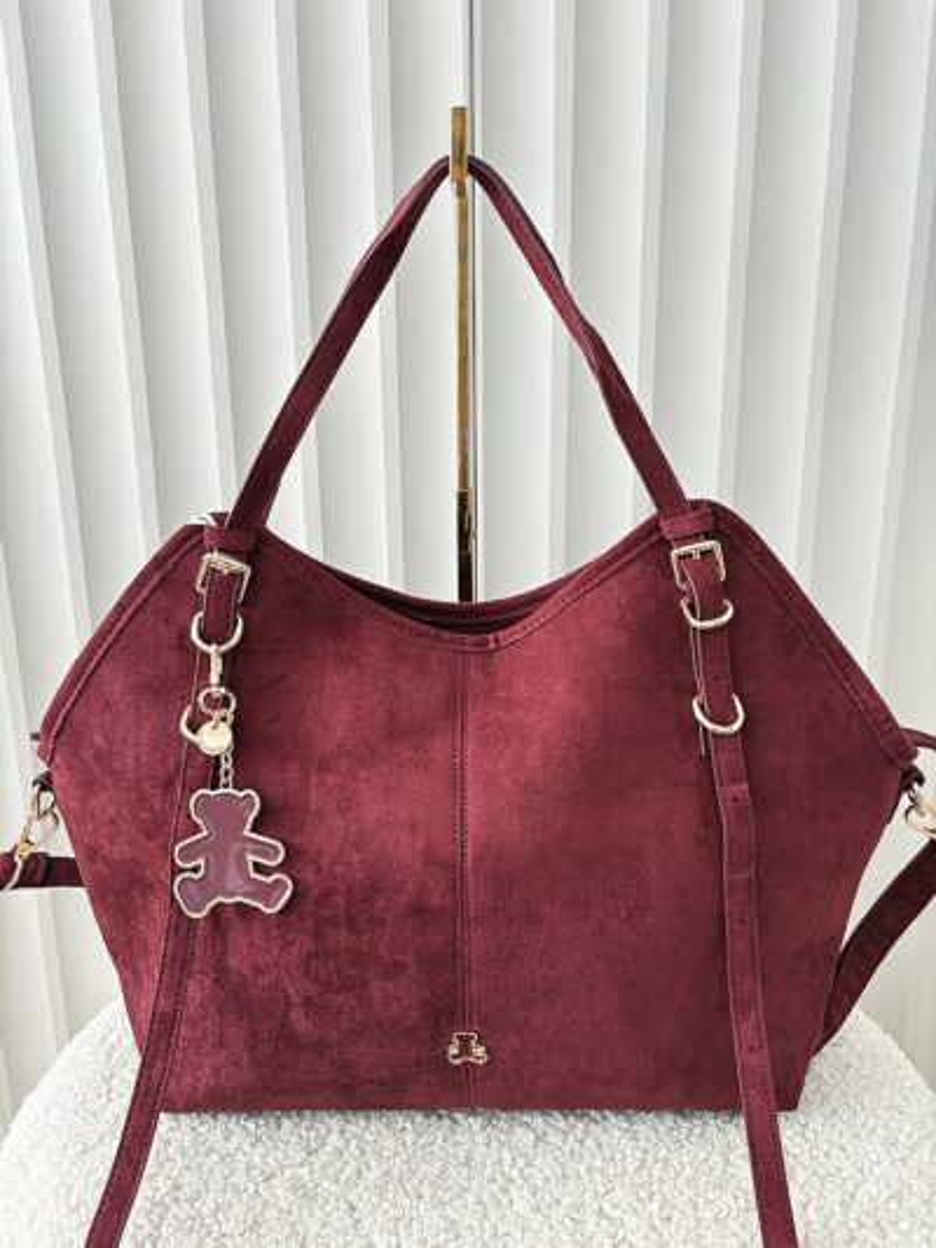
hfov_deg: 53.1
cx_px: 468
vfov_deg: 67.3
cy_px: 624
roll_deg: +0.1
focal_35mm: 26
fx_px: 937
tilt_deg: -13.2
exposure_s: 1/121
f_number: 1.6
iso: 125
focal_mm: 5.96
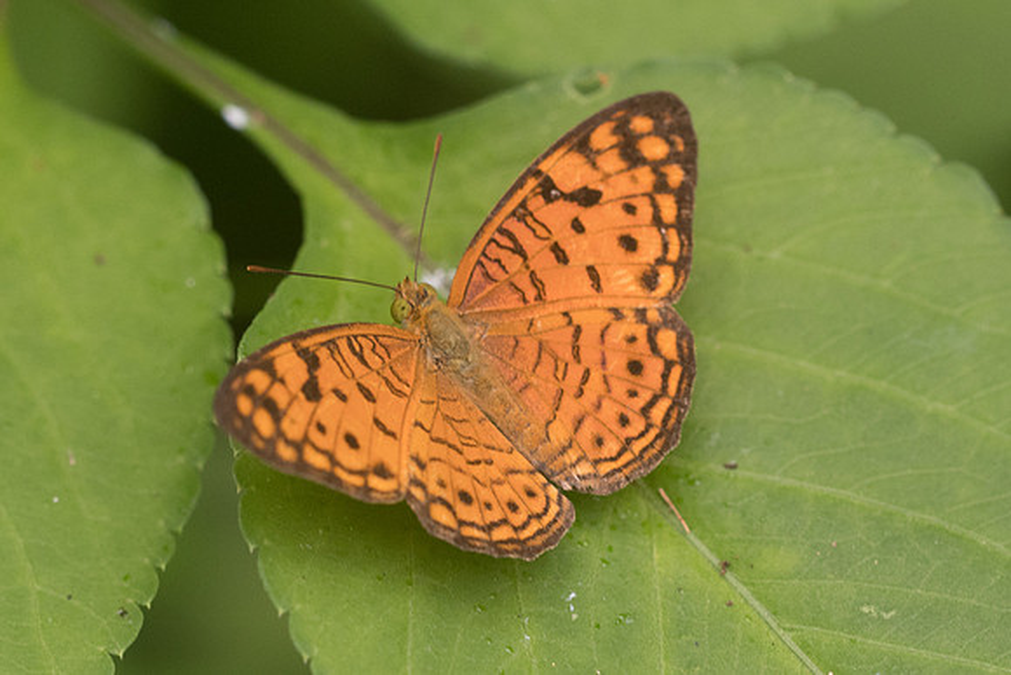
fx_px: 12175
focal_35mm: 433
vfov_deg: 3.2
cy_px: 329
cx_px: 506
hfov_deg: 4.8
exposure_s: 1/800
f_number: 5
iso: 800
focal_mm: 150
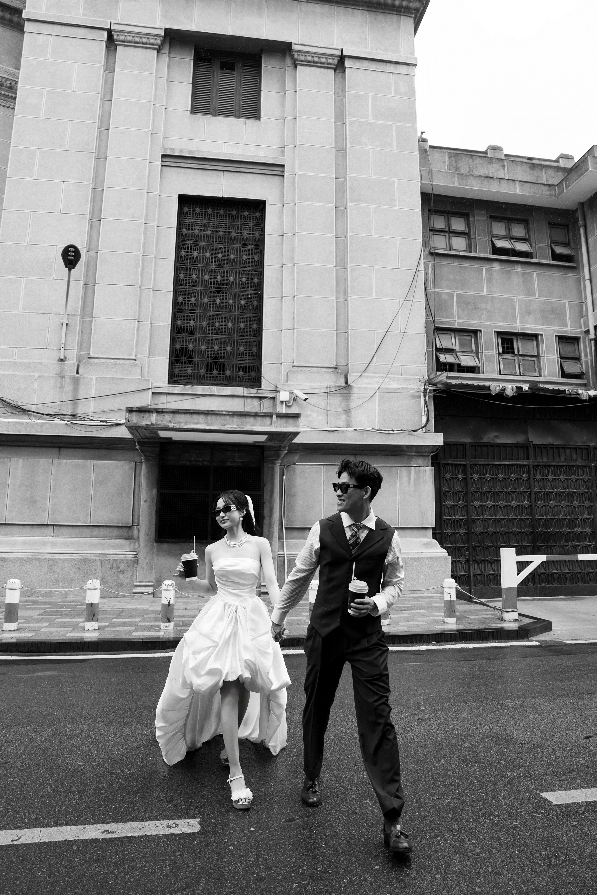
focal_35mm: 24
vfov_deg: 73.7
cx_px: 298
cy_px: 448
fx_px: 597
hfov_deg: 53.1
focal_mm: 24
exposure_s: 1/400
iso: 640
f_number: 3.5
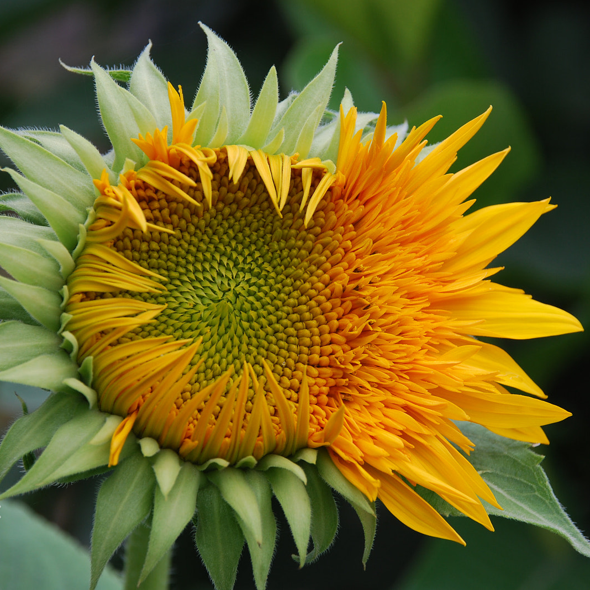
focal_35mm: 182
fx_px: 3503
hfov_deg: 9.6
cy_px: 295
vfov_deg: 9.6
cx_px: 306
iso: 125
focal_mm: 95
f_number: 8
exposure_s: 1/125
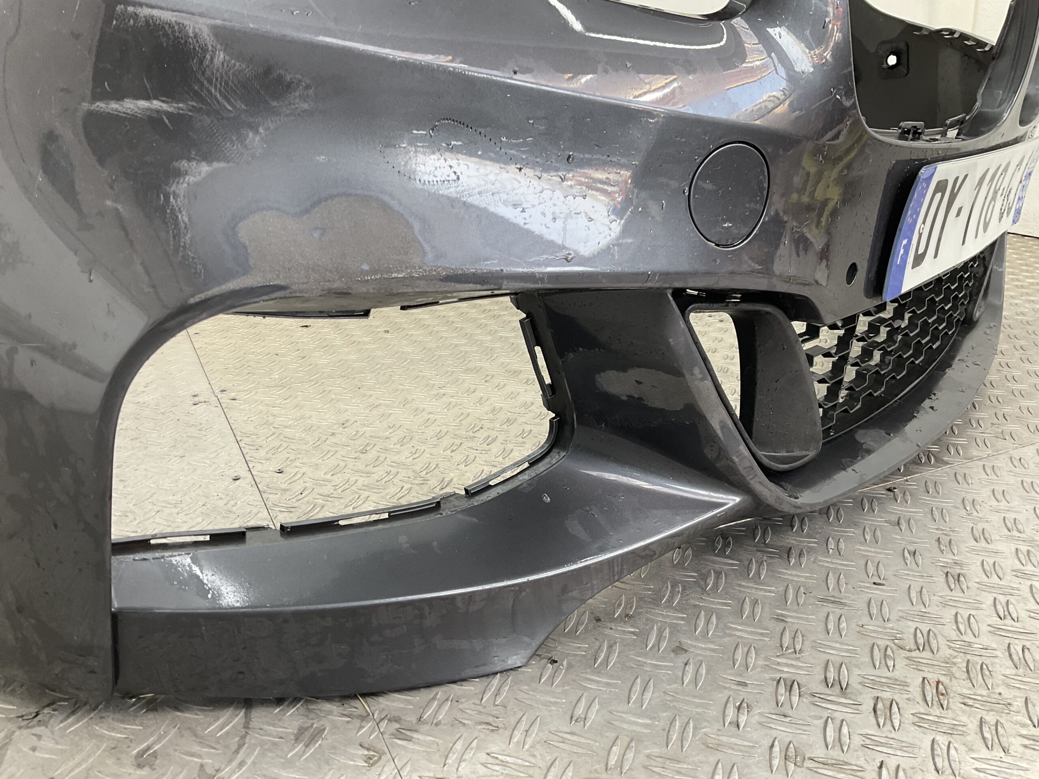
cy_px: 390
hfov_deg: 61.7
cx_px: 520
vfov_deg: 48.2
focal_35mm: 29
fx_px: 870
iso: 50
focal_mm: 3
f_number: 1.8
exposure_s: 1/120
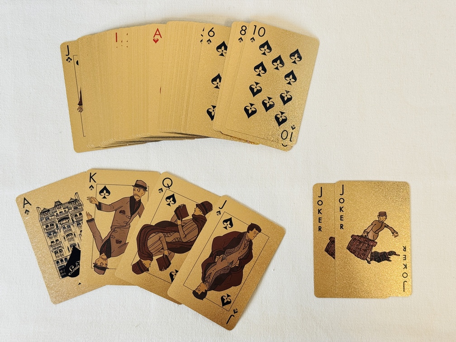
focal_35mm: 48
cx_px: 228
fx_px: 632
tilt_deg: -83.7
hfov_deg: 39.7
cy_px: 171
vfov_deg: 30.3
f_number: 1.78
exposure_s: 1/50
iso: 125
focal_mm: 6.76
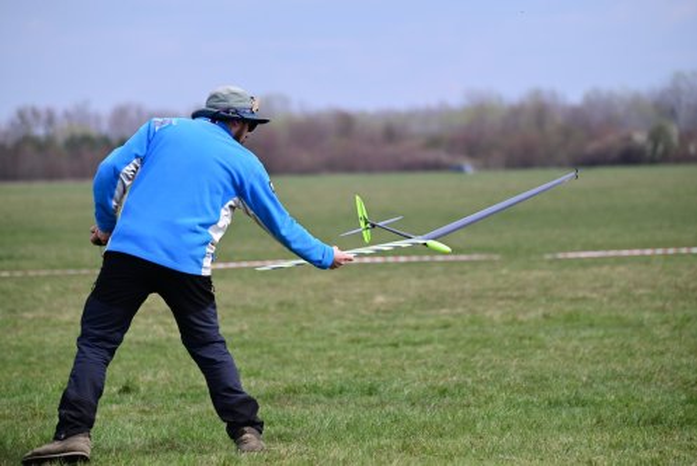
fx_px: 4068
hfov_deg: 9.8
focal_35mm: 210
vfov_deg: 6.6
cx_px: 348
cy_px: 233
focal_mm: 210
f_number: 5.6
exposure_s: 1/5000
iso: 1000
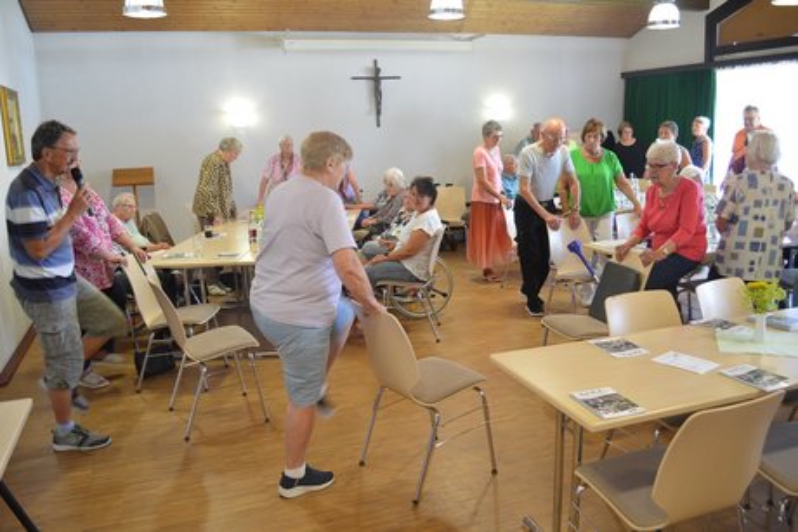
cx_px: 399
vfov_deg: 43.6
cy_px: 266
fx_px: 665
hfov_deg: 61.9
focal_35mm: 30
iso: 400
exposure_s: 1/25
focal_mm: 20
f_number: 4.5
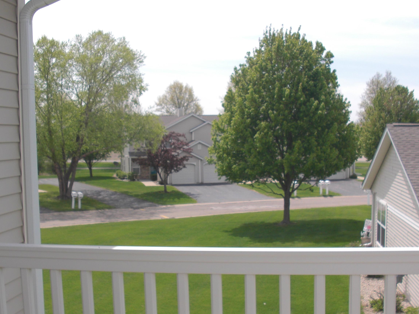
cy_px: 195
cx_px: 192
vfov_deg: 30.2
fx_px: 581
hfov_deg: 39.6
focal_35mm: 48
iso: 50
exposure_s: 1/160
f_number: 7.9
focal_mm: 6.3
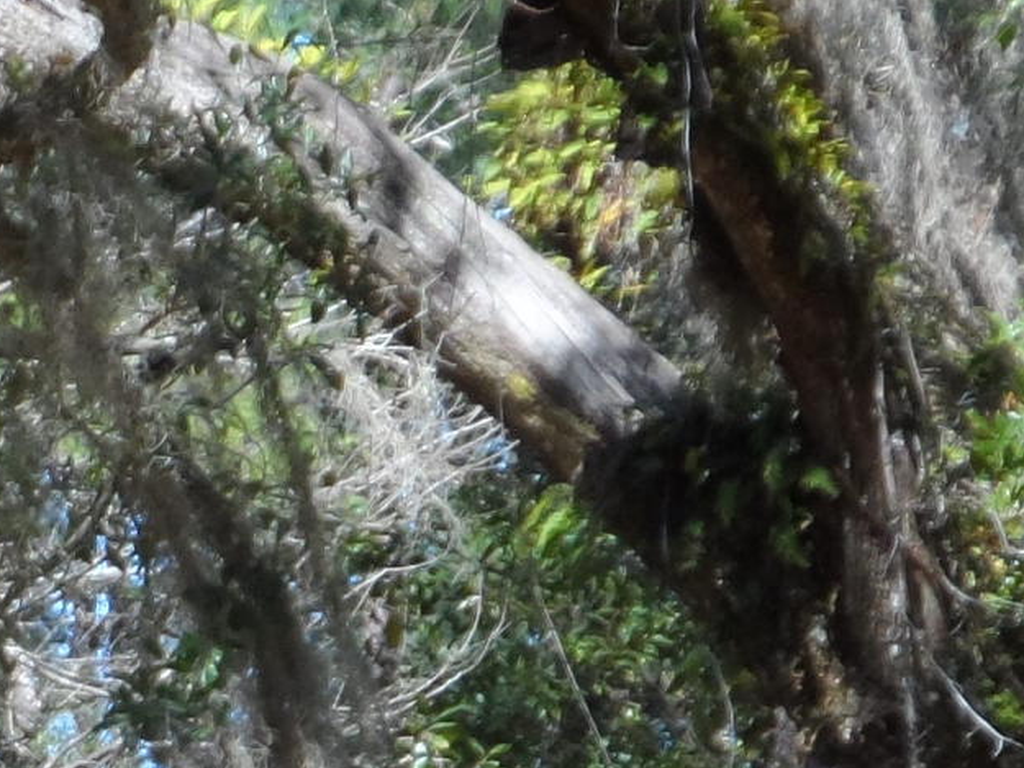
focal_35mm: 576
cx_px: -711
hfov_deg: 3.4
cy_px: 1577
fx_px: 17042
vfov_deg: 2.6
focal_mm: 19.5
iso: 80
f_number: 4.6
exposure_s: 1/180
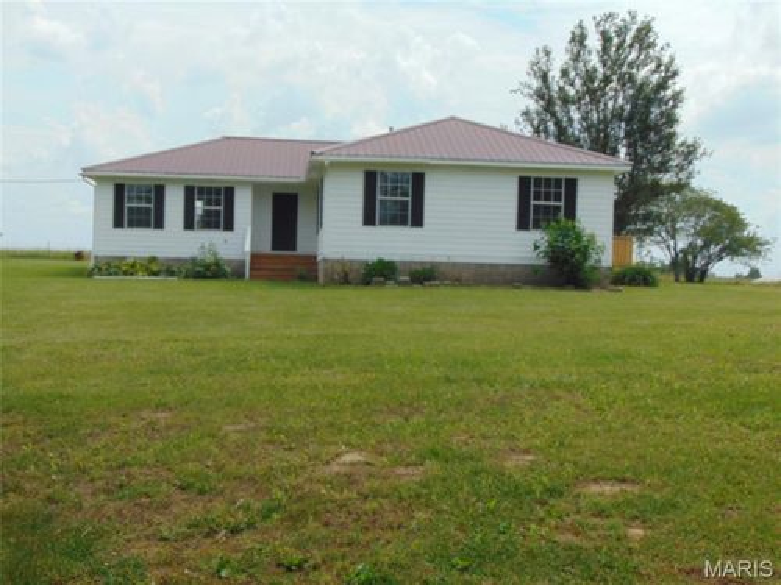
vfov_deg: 29.1
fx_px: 1128
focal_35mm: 50
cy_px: 292
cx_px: 390
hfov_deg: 38.2
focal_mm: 9
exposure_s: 1/250
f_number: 9
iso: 80
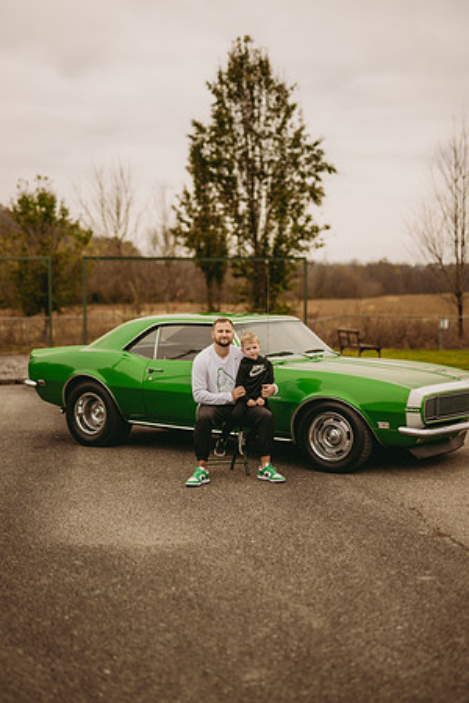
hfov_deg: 27.0
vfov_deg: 39.6
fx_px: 977
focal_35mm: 50
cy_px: 352
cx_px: 234
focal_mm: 50
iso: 400
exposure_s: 1/200
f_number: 4
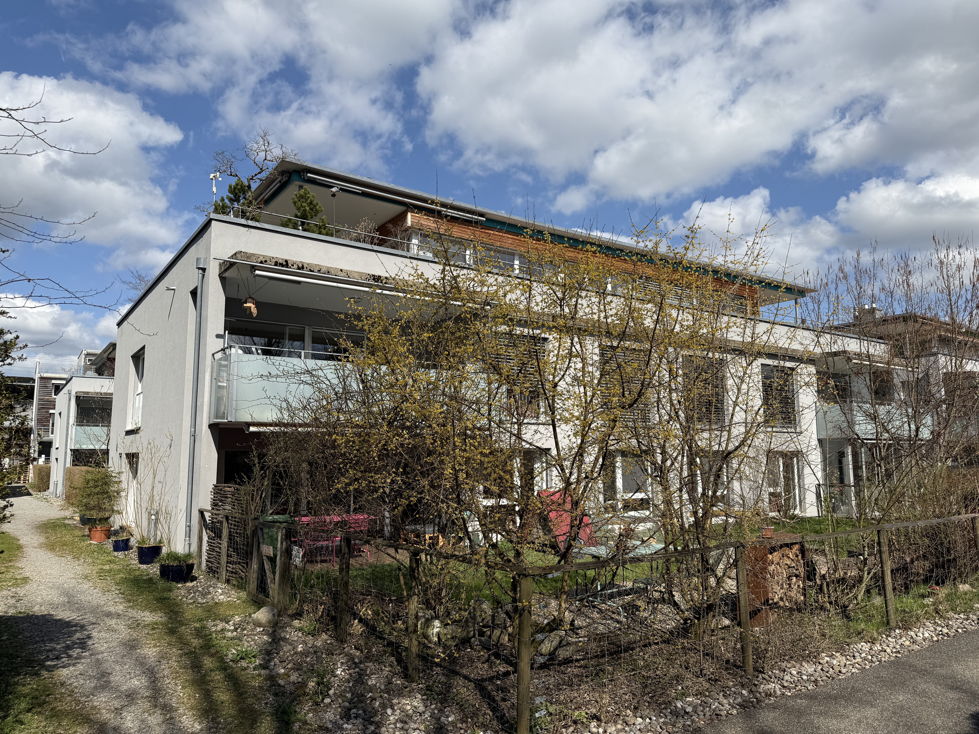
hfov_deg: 71.6
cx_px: 490
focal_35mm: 24
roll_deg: +0.2
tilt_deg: +7.4
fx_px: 679
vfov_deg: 56.8
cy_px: 367
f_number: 1.78
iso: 80
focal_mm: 6.76
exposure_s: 1/5319
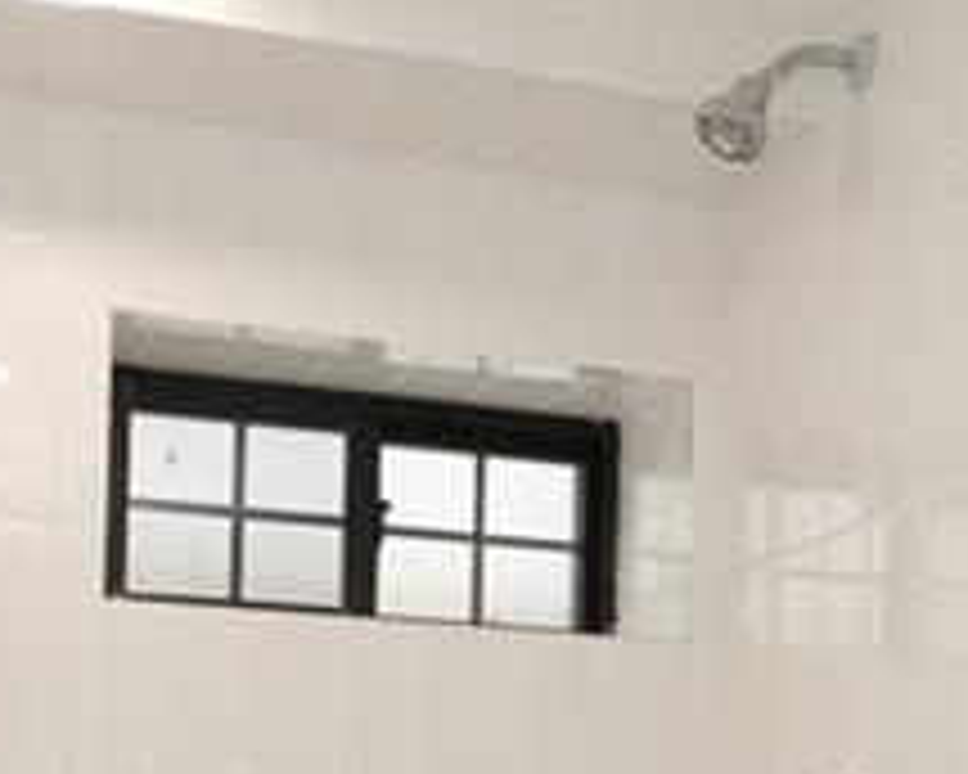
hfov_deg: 28.3
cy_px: 918
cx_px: 513
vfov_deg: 21.3
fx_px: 1919
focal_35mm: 67
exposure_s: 1/100
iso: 1600
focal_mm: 10
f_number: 9
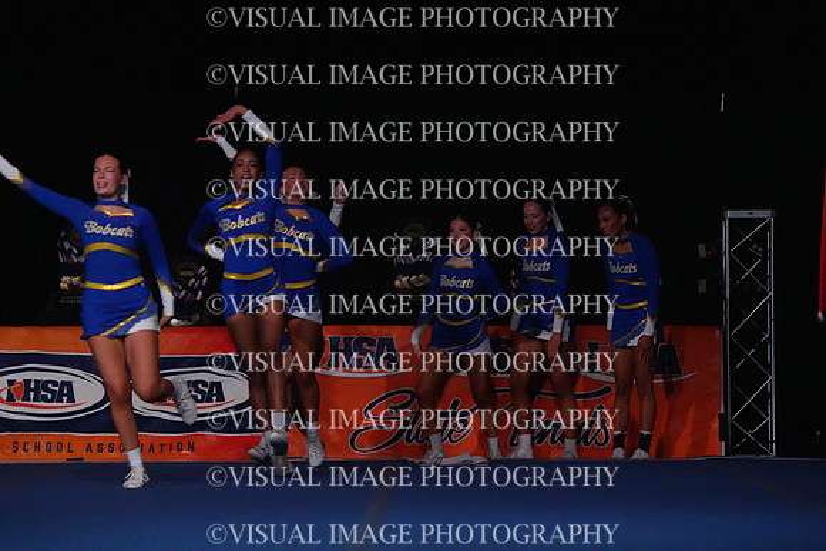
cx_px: 413
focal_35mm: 220
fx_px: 5049
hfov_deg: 9.4
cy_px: 276
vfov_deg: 6.2
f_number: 5.6
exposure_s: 1/1250
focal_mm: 220
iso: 16000
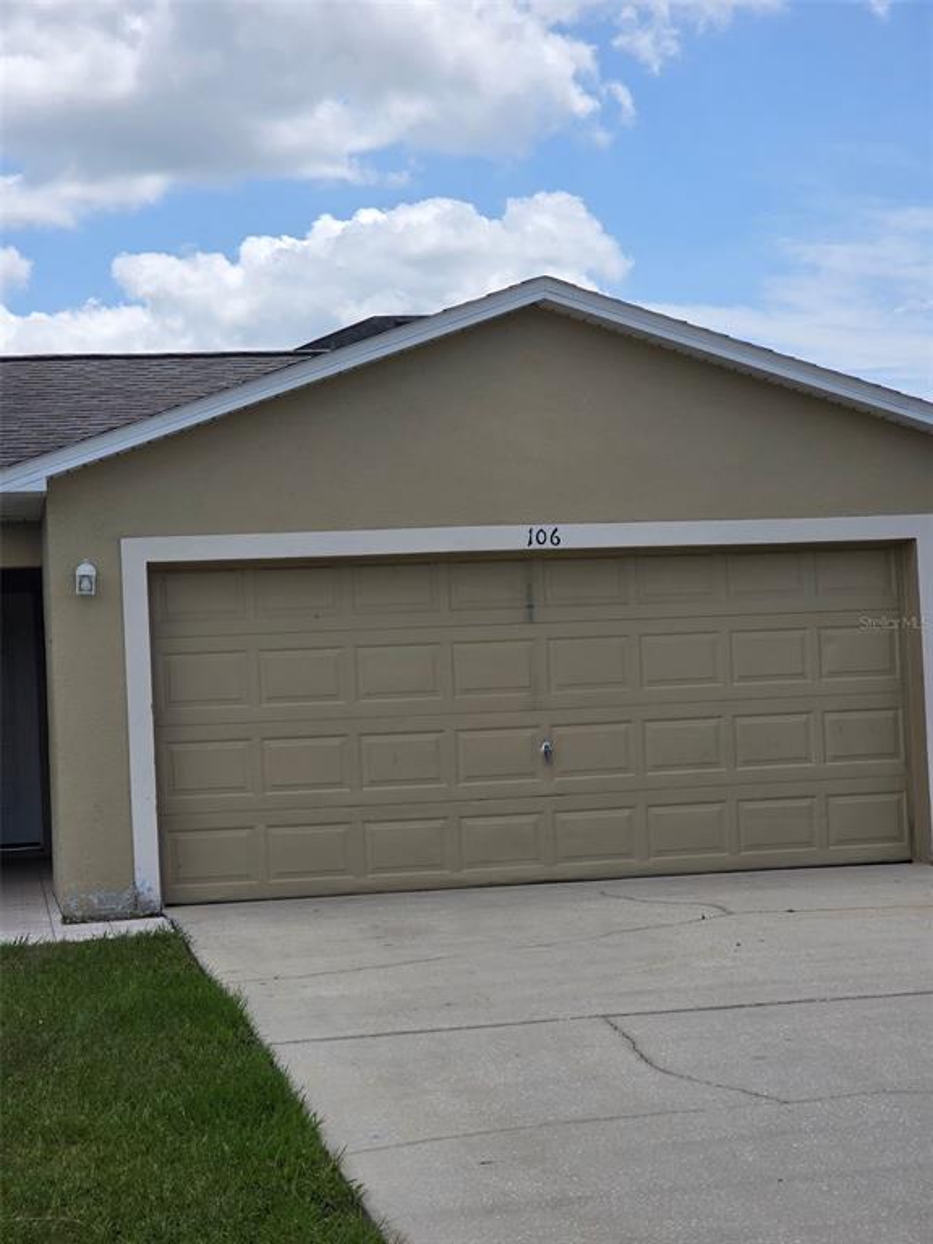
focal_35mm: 69
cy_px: 622
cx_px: 466
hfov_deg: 21.3
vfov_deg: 28.2
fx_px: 2480
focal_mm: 7.9
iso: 50
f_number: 2.4
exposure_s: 1/2600
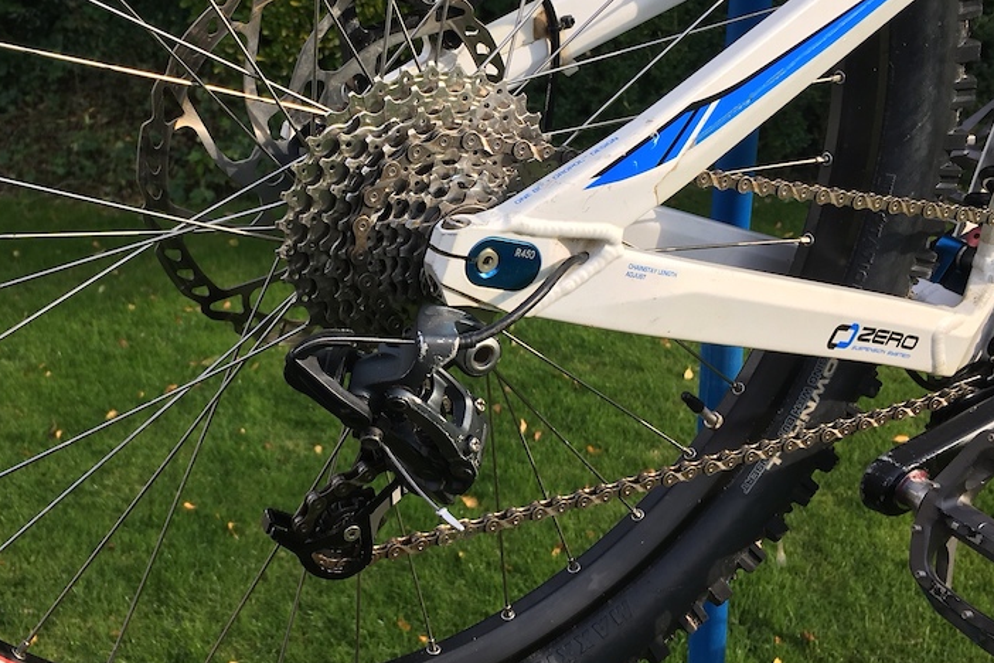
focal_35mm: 44
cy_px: 225
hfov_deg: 44.2
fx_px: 1215
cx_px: 378
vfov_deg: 30.3
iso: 25
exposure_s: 1/384
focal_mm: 4.15
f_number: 2.2
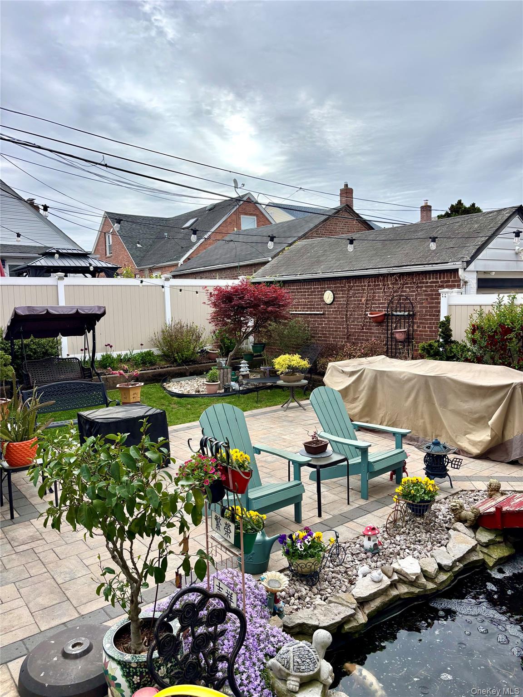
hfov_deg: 53.1
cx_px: 262
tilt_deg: -4.8
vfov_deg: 67.3
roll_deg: +1.5
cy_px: 348
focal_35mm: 26
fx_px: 524
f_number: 1.6
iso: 50
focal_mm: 5.96
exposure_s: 1/1311
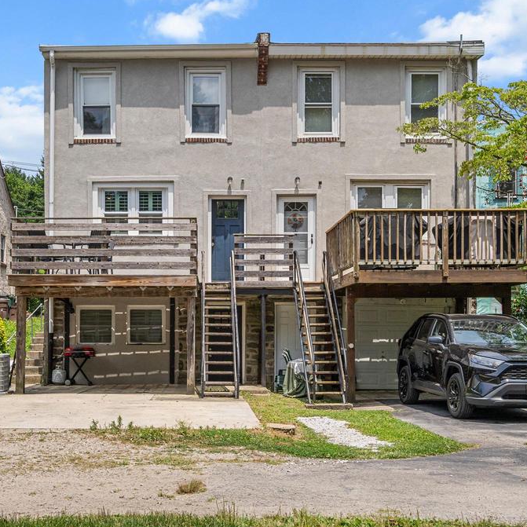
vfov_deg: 35.4
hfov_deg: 35.2
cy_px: 266
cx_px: 199
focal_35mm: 48
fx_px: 827
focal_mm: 25
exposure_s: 1/1000
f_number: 8
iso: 250
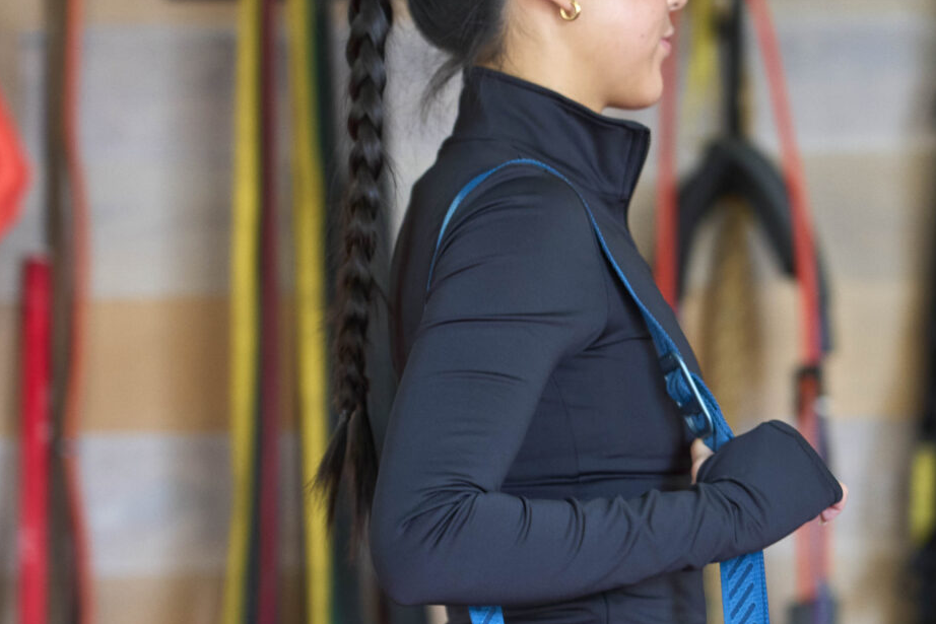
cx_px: 802
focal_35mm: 175
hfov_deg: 11.7
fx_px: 4550
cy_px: 553
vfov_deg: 7.8
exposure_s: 1/320
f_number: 2
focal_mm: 63
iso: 800
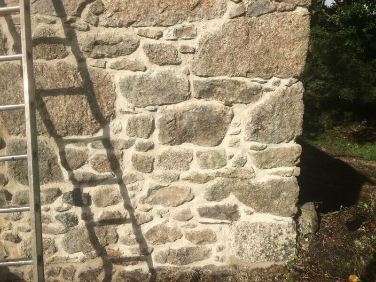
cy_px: 141
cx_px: 188
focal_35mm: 29
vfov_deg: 48.2
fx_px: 315
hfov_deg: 61.7
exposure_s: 1/3077
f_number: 2.2
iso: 25
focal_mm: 4.15
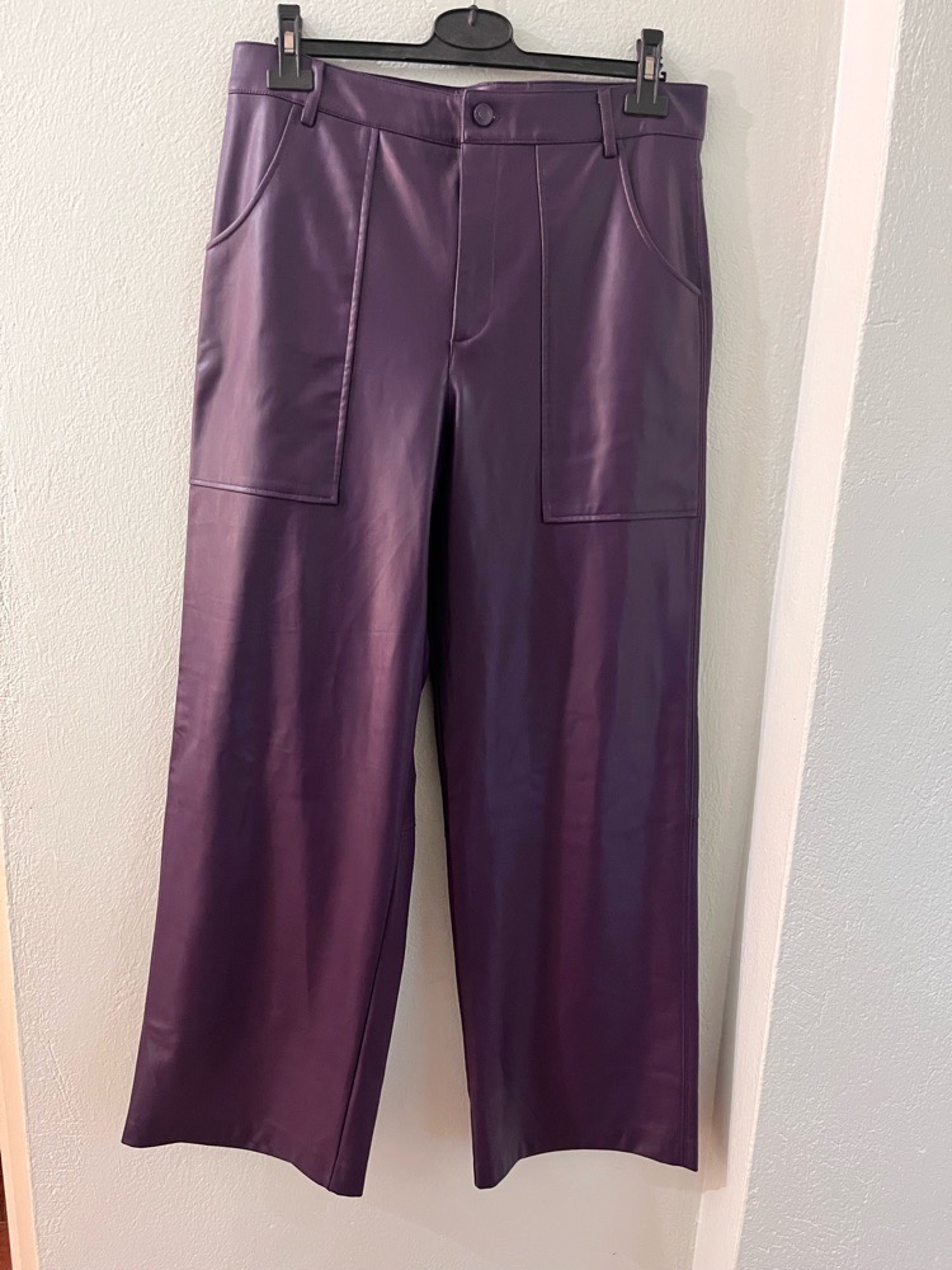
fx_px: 953
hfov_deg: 53.1
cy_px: 635
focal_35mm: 26
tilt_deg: -13.7
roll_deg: -2.4
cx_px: 476
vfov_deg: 67.3
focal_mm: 5.1
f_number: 1.6
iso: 640
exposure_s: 1/31
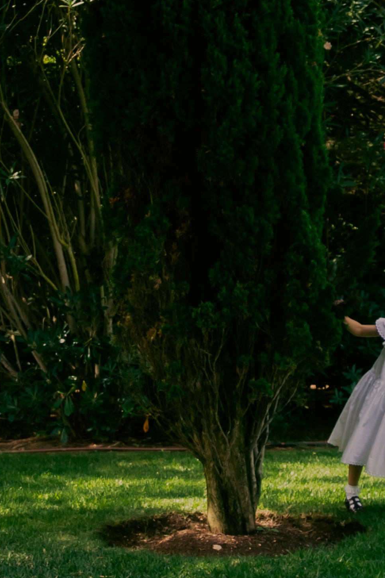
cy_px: 385
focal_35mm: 87
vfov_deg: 23.3
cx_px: 77
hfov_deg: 15.6
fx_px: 1396
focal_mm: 22
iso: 200
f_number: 4.5
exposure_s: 1/200
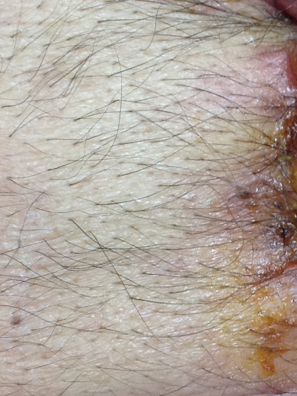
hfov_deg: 11.8
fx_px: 1407
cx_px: 358
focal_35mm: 123
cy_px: 205
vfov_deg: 16.0
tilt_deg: -63.3
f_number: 2.4
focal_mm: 4.12
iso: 100
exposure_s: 1/20
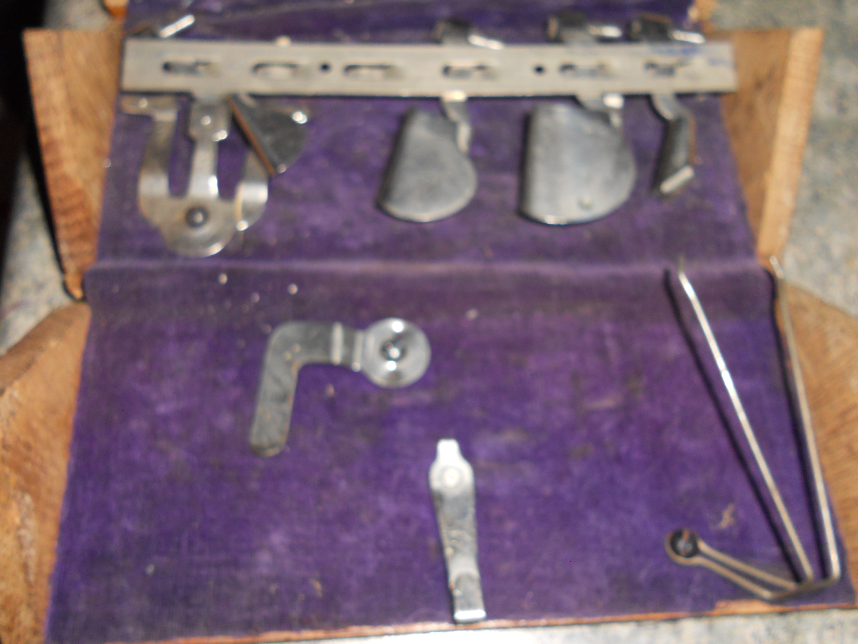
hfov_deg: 56.8
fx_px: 793
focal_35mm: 32
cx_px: 429
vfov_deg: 44.2
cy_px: 322
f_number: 8.8
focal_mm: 5.8
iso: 200
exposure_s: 1/25
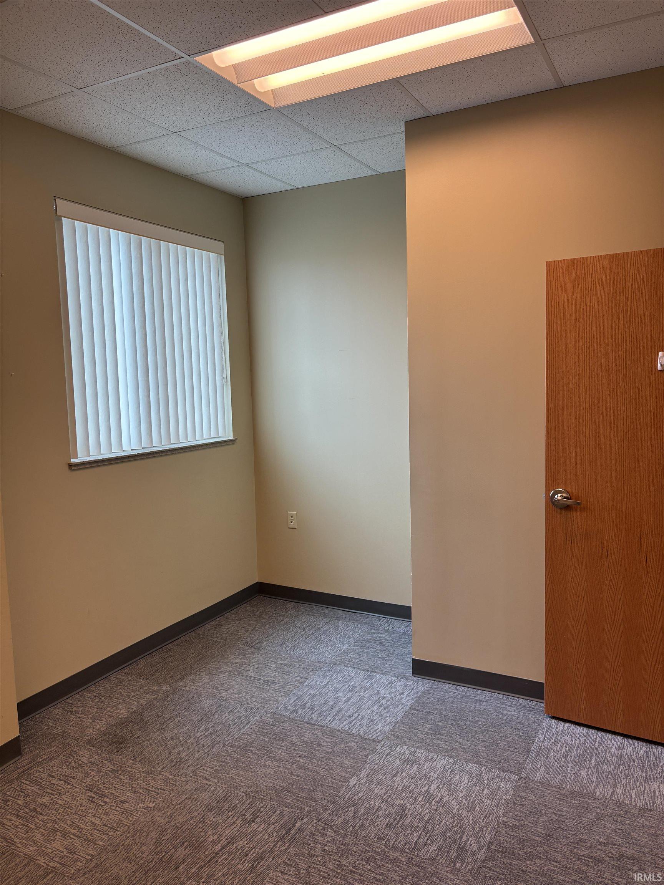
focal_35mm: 26
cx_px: 332
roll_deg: +1.4
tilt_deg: -7.0
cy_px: 442
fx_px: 665
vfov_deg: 67.3
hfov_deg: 53.1
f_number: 1.6
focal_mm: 5.96
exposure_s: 1/120
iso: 64
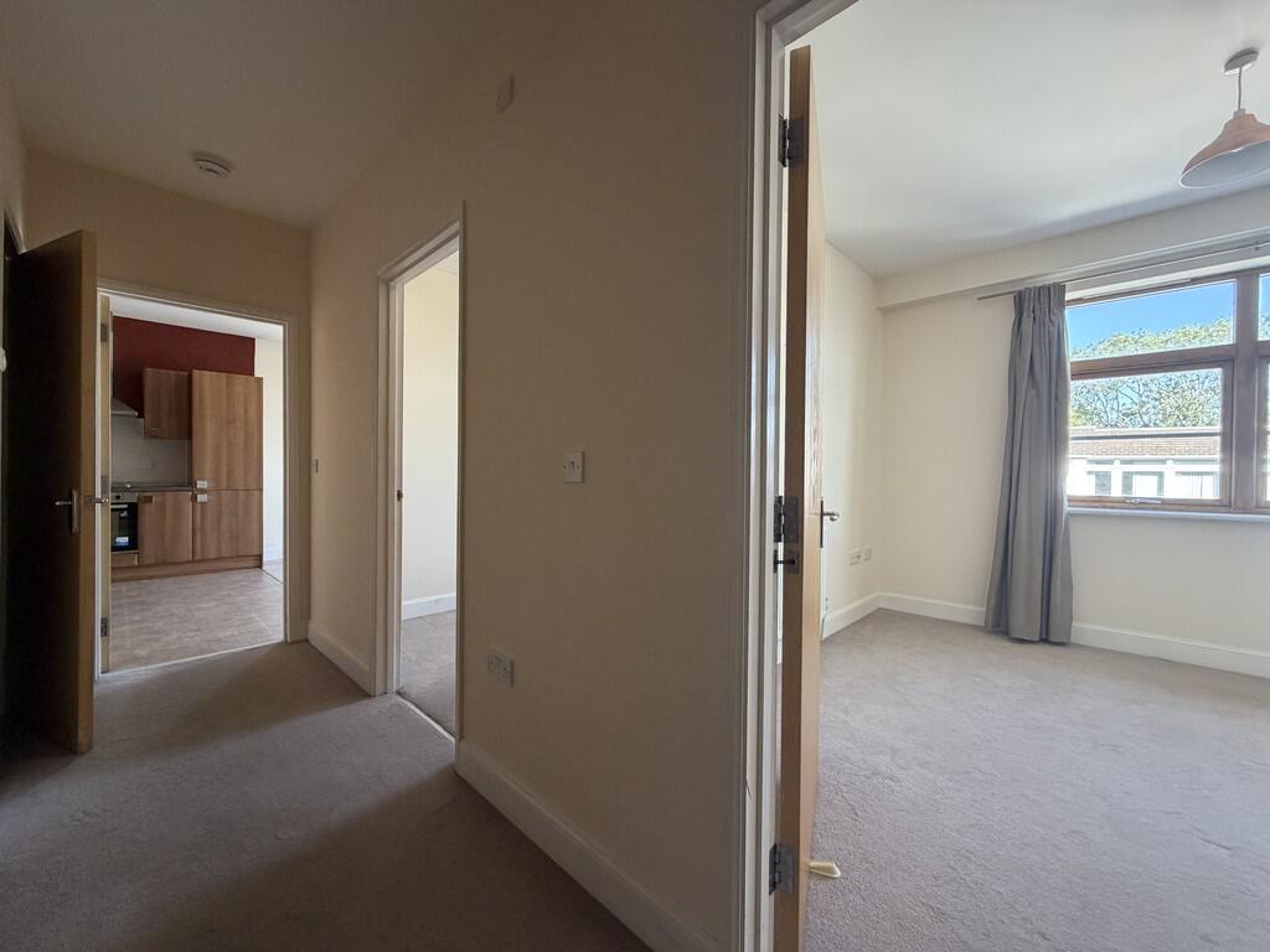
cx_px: 635
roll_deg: -0.3
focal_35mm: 14
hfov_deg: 102.1
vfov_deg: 85.7
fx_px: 514
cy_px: 476
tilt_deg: -0.7
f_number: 2.2
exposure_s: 1/121
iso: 320
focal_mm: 2.22
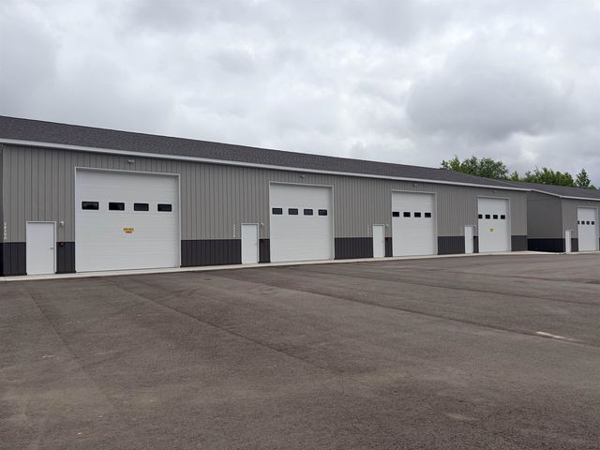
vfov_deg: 53.1
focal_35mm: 26
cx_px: 300
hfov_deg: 67.3
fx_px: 451
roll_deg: +0.8
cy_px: 225
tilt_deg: +1.9
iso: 50
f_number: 1.6
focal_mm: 5.96
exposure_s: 1/8850
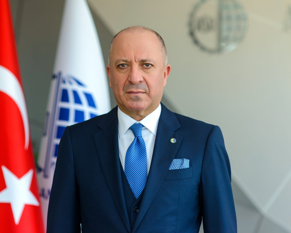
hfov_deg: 19.4
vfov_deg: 15.6
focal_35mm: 99
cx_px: 124
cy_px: 114
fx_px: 853
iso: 320
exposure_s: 1/640
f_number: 2.2
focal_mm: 85
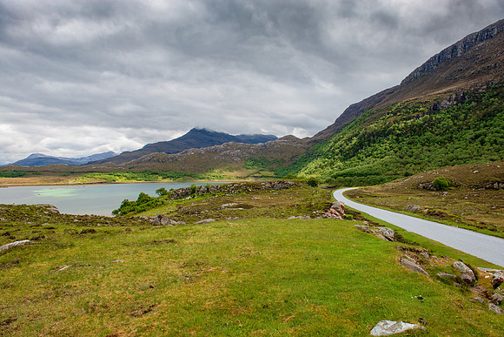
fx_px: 336
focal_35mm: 24
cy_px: 168
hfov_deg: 73.7
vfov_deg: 53.2
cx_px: 252
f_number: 7.1
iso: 100
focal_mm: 24
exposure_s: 1/200
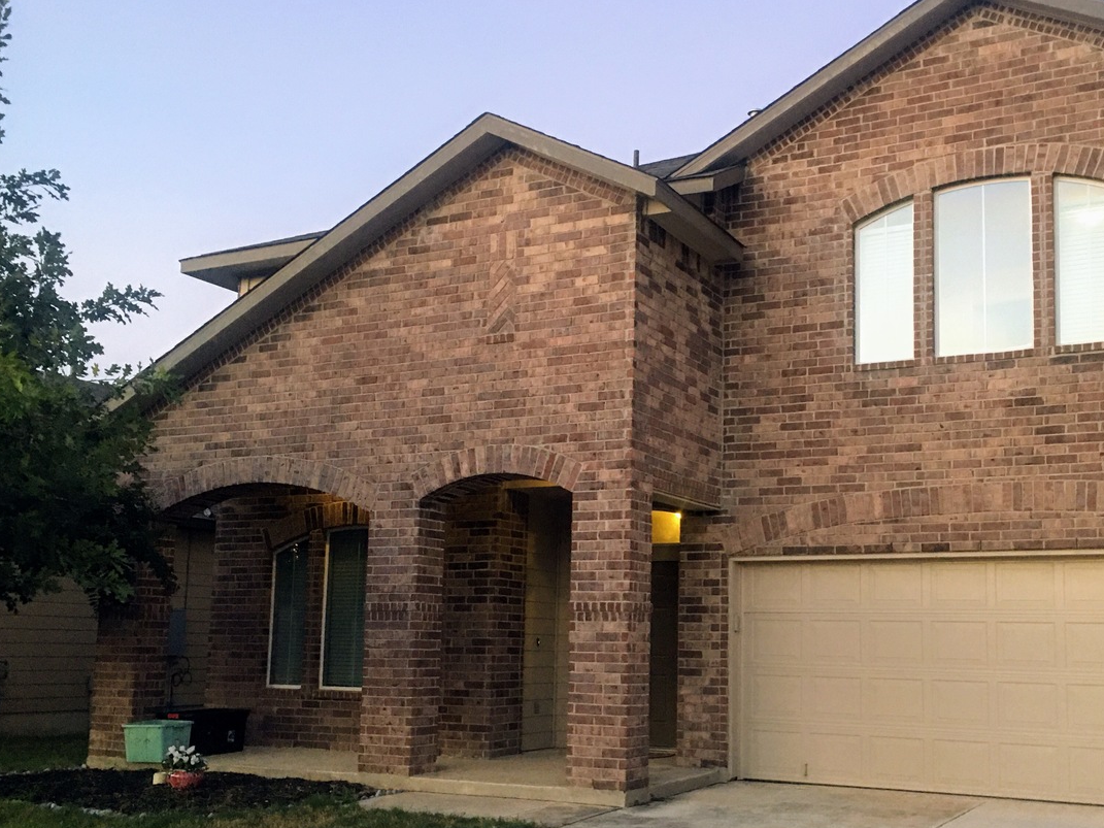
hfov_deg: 47.6
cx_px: 665
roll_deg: -1.2
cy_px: 505
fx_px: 1244
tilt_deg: +7.6
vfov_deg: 36.6
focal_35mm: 39
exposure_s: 1/15
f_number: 2.2
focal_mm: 4.15
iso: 80
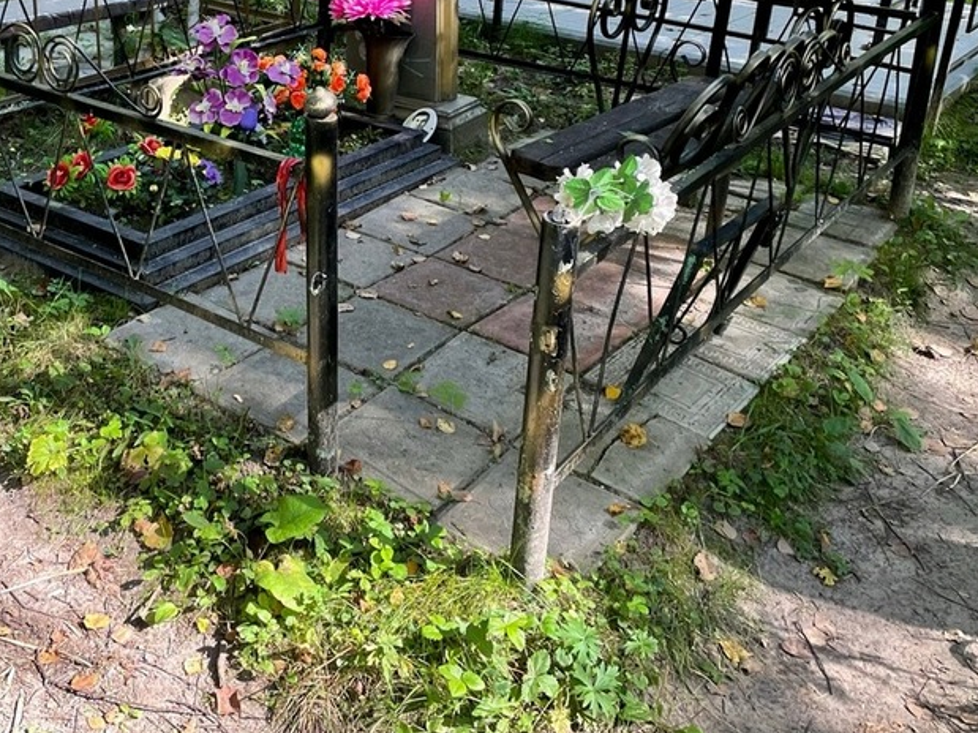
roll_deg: -1.3
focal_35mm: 43
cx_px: 337
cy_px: 164
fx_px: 1215
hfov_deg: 43.3
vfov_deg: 32.8
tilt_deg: -15.6
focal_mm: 4.2
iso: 32
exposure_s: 1/160
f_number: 1.6
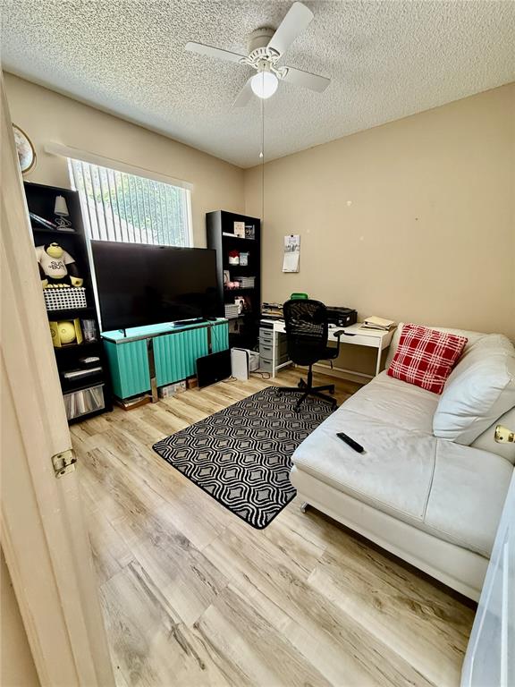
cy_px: 344
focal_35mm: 14
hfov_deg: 85.7
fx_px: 278
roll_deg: +0.4
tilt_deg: -13.7
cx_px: 258
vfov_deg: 102.1
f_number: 2.2
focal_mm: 2.22
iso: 500
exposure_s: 1/60
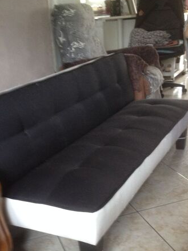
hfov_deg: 28.5
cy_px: 174
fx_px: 369
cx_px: 82
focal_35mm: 51
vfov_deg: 37.0
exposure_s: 1/20
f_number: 2.4
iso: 200
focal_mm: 4.28
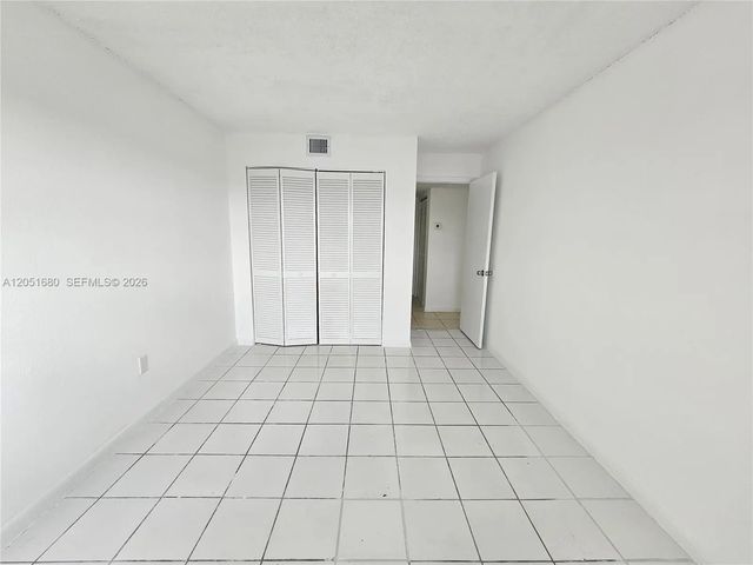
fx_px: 283
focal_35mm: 13
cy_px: 282
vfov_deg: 89.9
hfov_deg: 106.2
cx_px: 376
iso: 50
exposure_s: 1/138
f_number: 2.2
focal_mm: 2.2
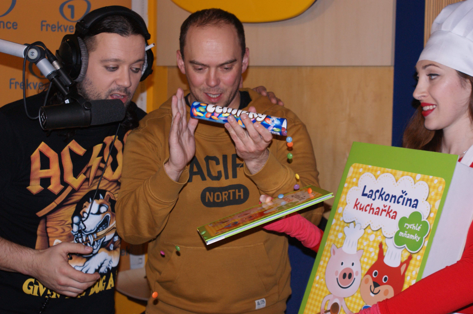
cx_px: 236
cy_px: 157
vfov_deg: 20.1
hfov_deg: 29.9
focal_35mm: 68
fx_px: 886
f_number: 5.6
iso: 400
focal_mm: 45
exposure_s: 1/60
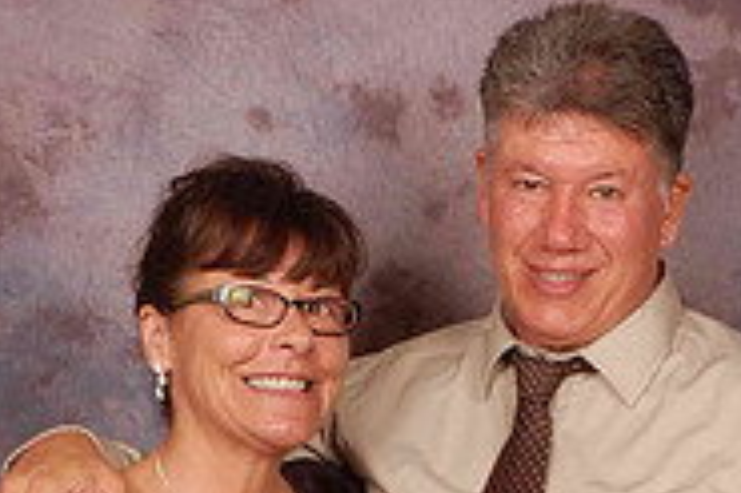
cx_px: 459
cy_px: 733
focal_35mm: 146
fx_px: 3002
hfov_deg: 14.1
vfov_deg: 9.1
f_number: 10
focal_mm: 40
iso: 200
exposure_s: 1/125
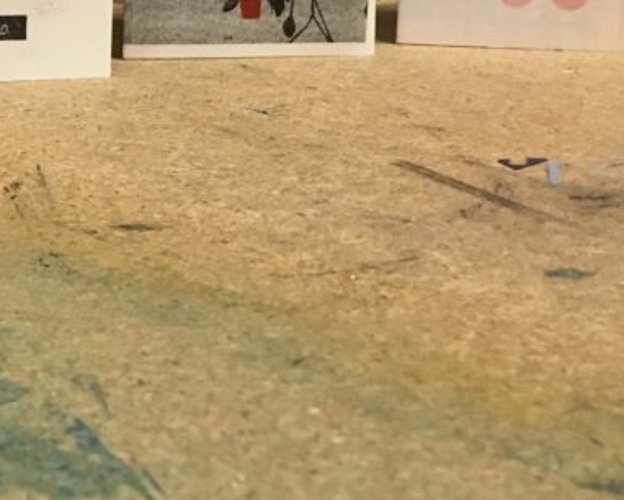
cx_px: -61
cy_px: -29
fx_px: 1460
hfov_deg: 22.7
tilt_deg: -6.3
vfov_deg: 18.8
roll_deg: +0.4
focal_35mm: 79
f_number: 2.2
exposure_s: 1/25
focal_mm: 4.15
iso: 200
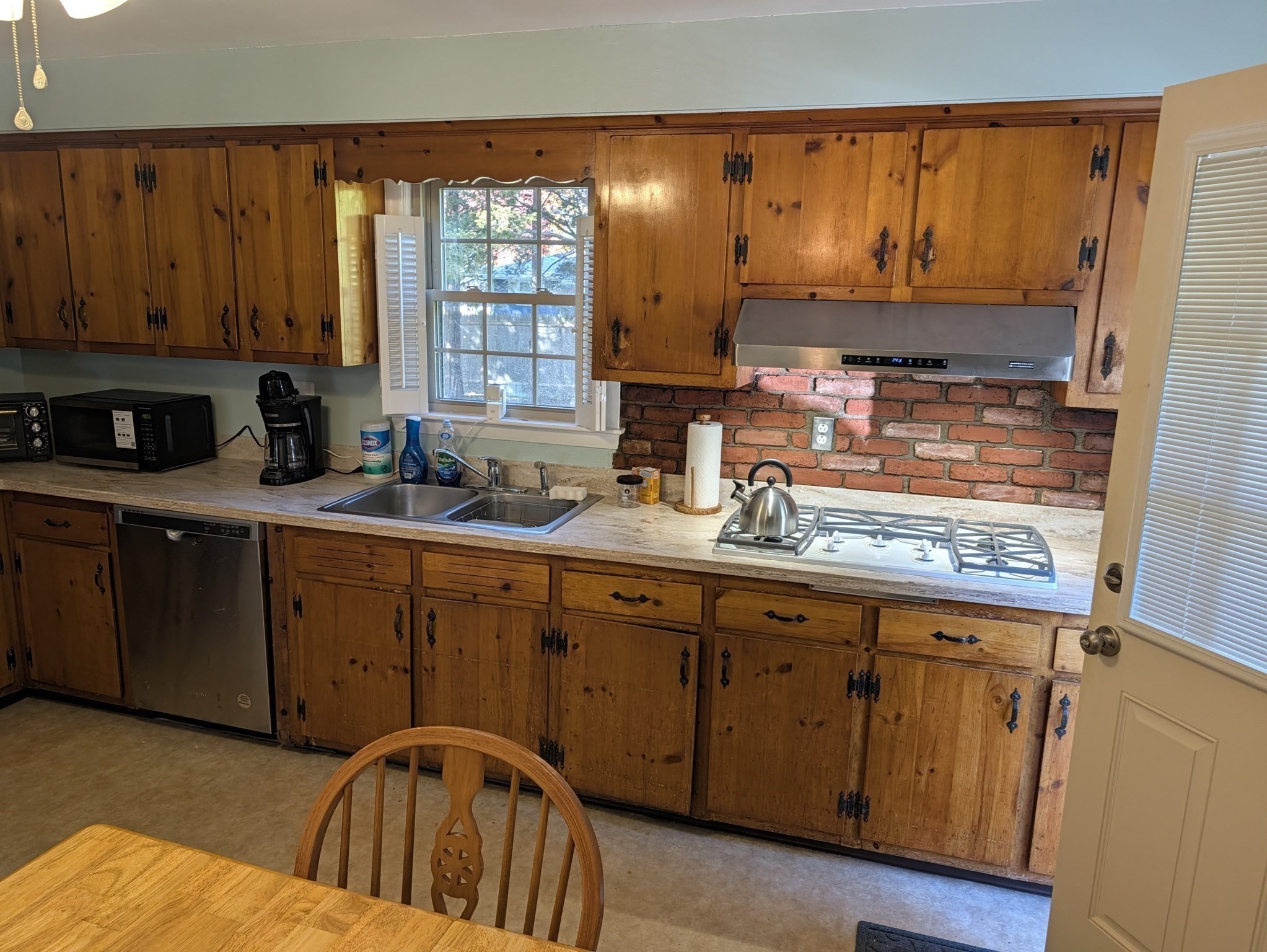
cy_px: 476
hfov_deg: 71.6
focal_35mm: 24
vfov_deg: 56.9
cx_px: 634
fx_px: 879
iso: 80
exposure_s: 1/120
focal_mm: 6.9
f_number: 1.68
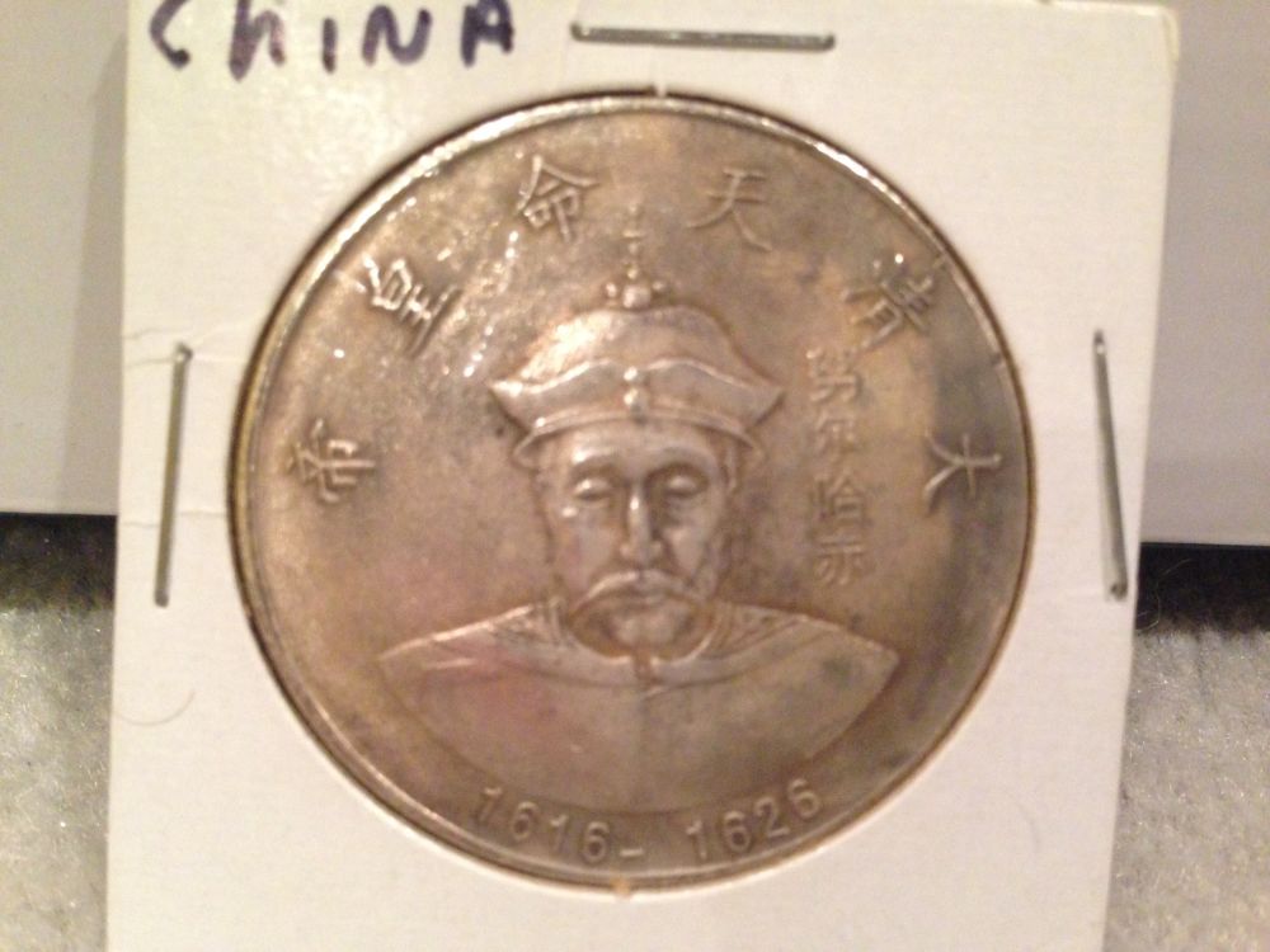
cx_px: 635
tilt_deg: -36.3
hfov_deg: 55.4
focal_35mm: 33
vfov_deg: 42.9
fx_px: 1211
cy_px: 476
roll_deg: -2.2
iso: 400
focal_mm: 4.12
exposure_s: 1/15
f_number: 2.4
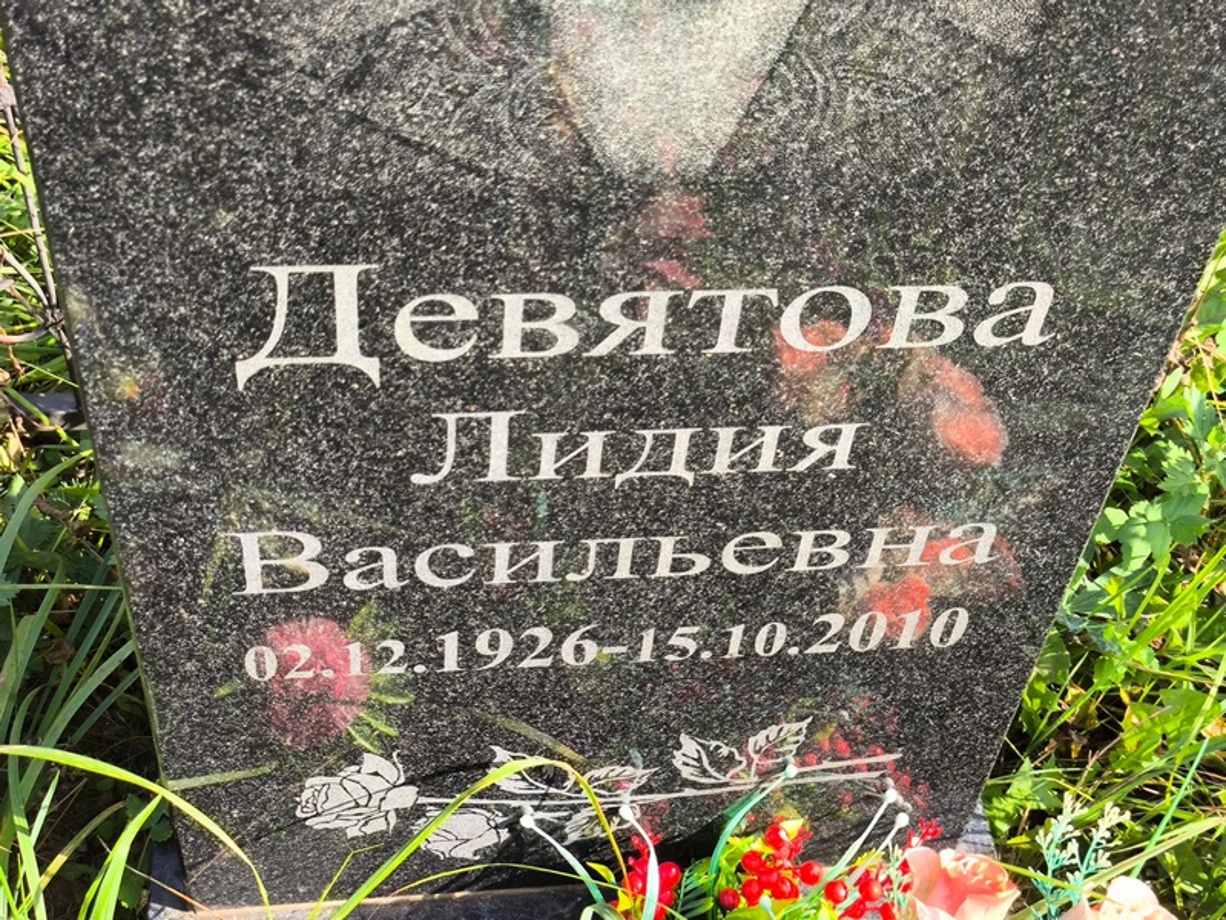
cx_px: 613
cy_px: 460
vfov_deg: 29.1
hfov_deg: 38.2
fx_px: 1772
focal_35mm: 50
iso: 50
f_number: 1.7
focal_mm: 4.71
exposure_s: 1/341
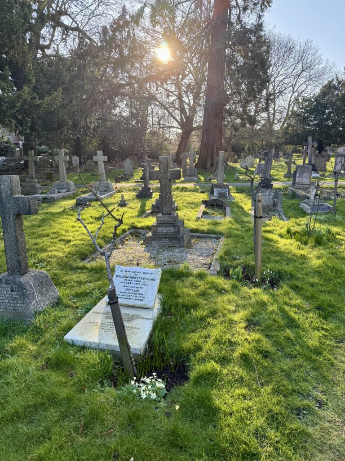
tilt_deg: -13.3
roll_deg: -3.1
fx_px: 319
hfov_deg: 56.8
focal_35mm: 24
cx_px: 172
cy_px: 230
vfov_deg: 71.6
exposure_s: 1/612
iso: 100
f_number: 1.78
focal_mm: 6.76
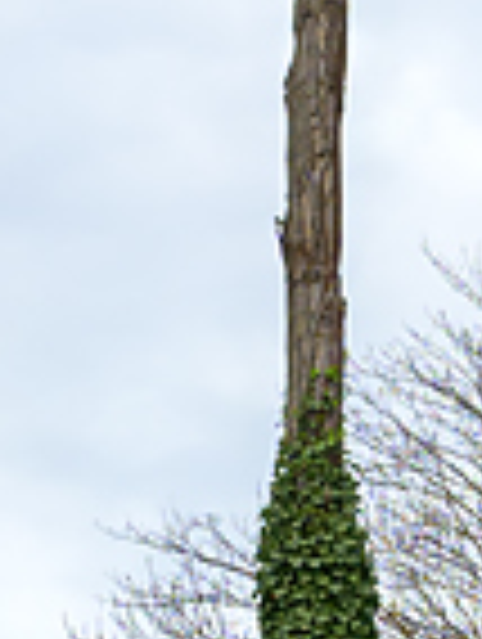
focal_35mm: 248
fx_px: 4592
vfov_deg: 8.0
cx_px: 574
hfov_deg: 6.0
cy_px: 288
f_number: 6.7
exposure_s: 1/180
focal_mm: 24.5
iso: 250
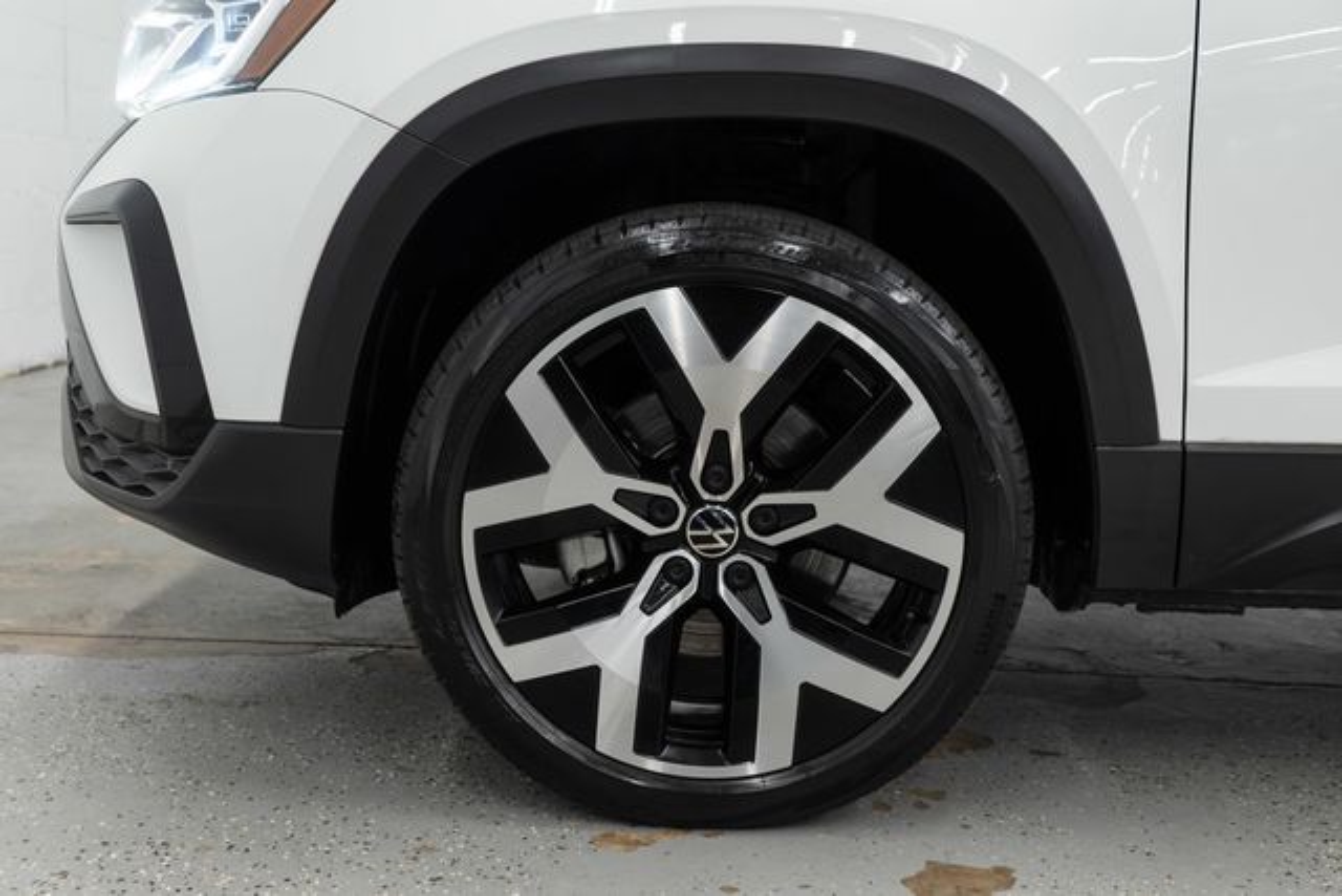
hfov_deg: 46.4
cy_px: 448
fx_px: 1566
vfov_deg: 31.9
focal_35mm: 42
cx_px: 671
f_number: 3.2
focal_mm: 28
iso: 200
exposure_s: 1/40
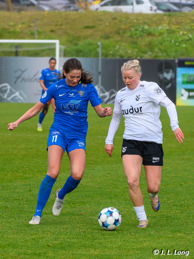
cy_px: 112
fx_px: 2657
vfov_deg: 5.6
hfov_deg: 4.2
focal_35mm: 356
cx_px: 153
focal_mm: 180
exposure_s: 1/1000
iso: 1100
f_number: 6.3
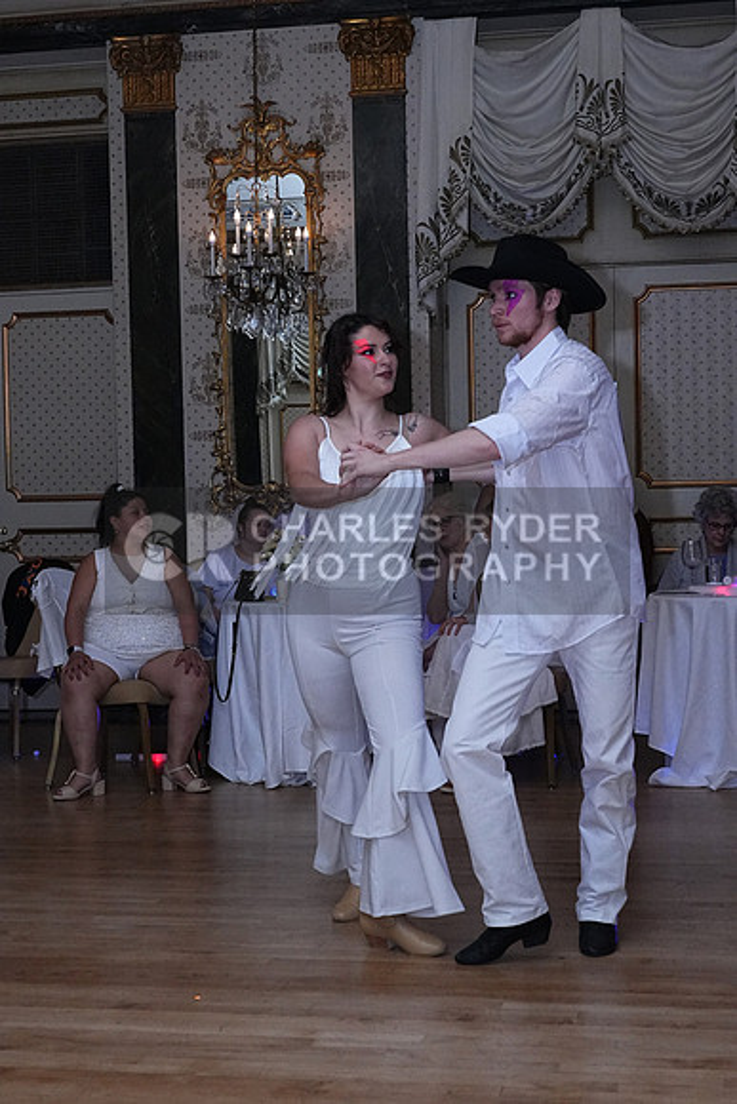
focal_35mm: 55
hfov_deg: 24.6
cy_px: 552
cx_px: 368
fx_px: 1688
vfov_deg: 36.2
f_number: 7.1
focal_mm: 37
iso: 5000
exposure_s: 1/200
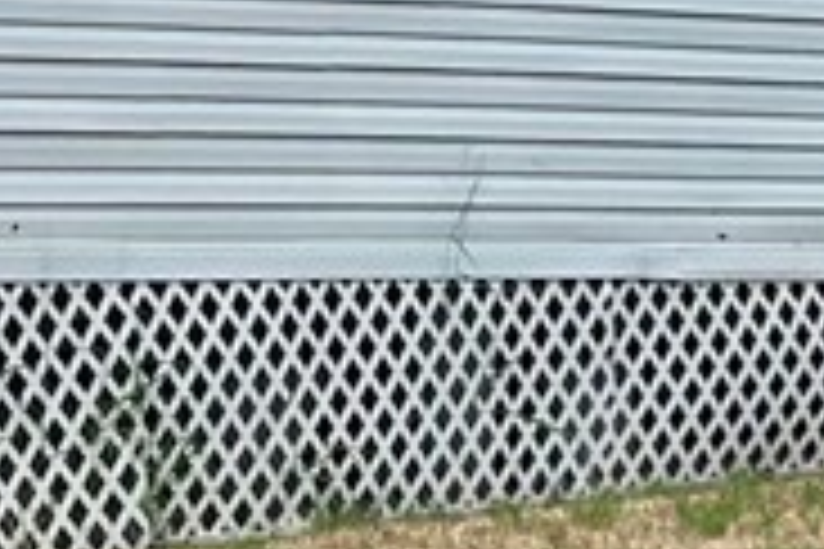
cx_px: -838
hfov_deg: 7.1
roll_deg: -1.0
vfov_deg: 4.9
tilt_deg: +0.5
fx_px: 6408
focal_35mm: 280
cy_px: 248
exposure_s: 1/4566
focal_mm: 6.86
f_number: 1.78
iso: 100
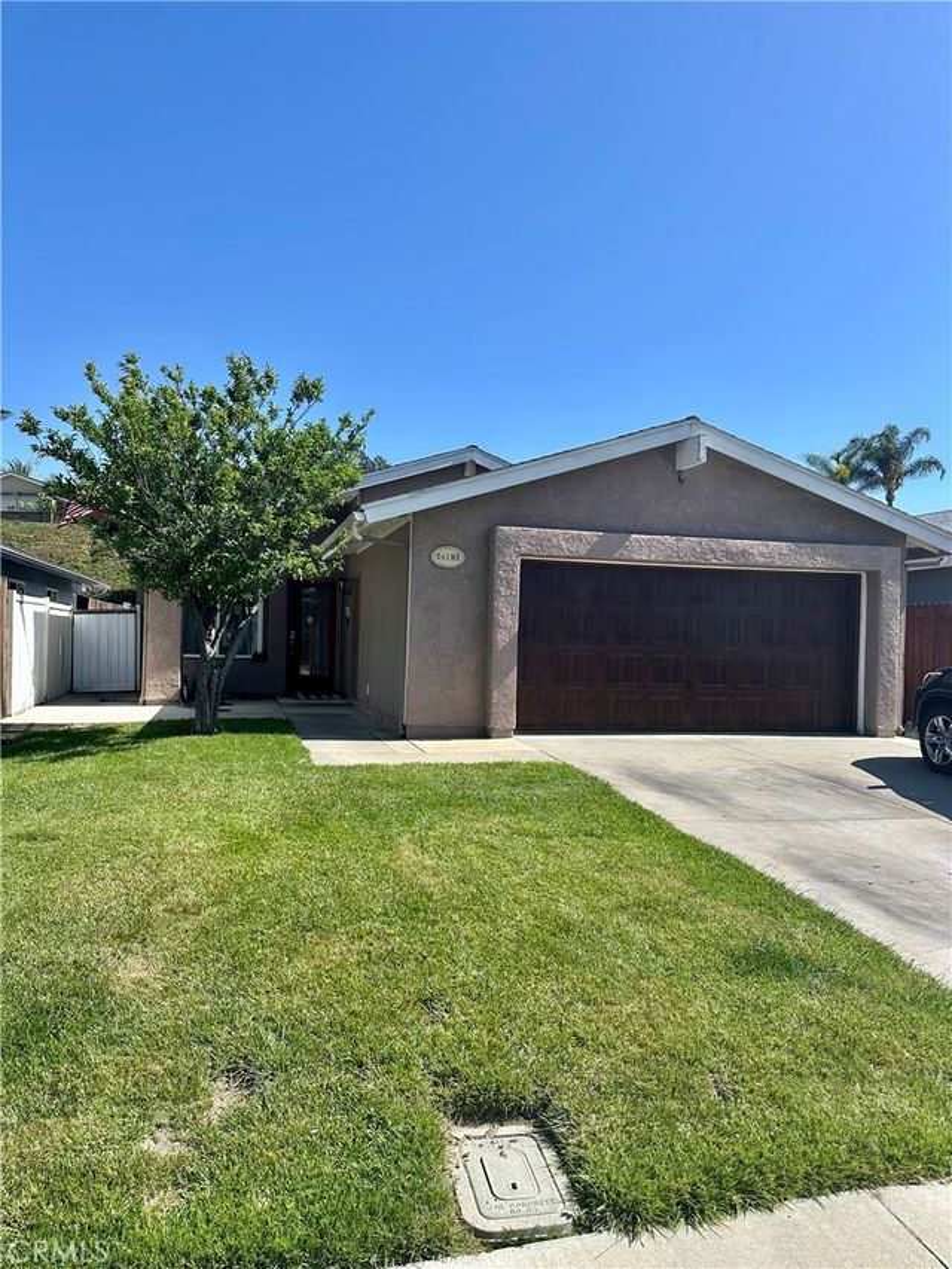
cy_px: 634
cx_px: 476
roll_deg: -2.1
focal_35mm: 24
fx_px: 880
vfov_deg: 71.6
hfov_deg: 56.8
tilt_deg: +0.0
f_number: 1.78
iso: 80
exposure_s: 1/3717
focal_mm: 6.86
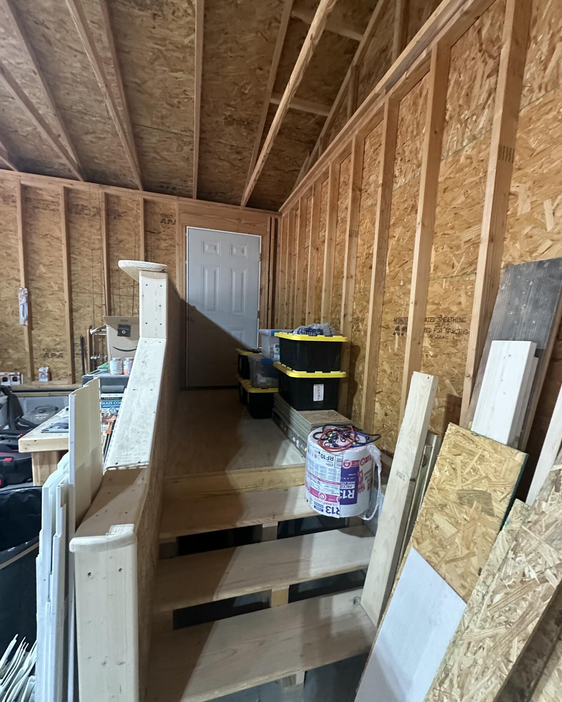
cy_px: 362
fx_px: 312
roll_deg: -1.7
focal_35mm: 15
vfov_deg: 96.8
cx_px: 285
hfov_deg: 84.0
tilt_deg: -5.2
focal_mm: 2.22
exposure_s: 1/60
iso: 640
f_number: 2.2
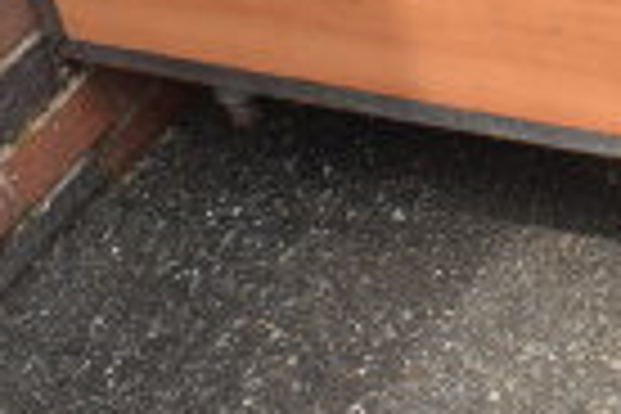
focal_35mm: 152
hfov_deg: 12.6
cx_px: 999
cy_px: -448
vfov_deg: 8.5
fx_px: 2625
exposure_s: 1/200
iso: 200
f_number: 7.1
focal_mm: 23
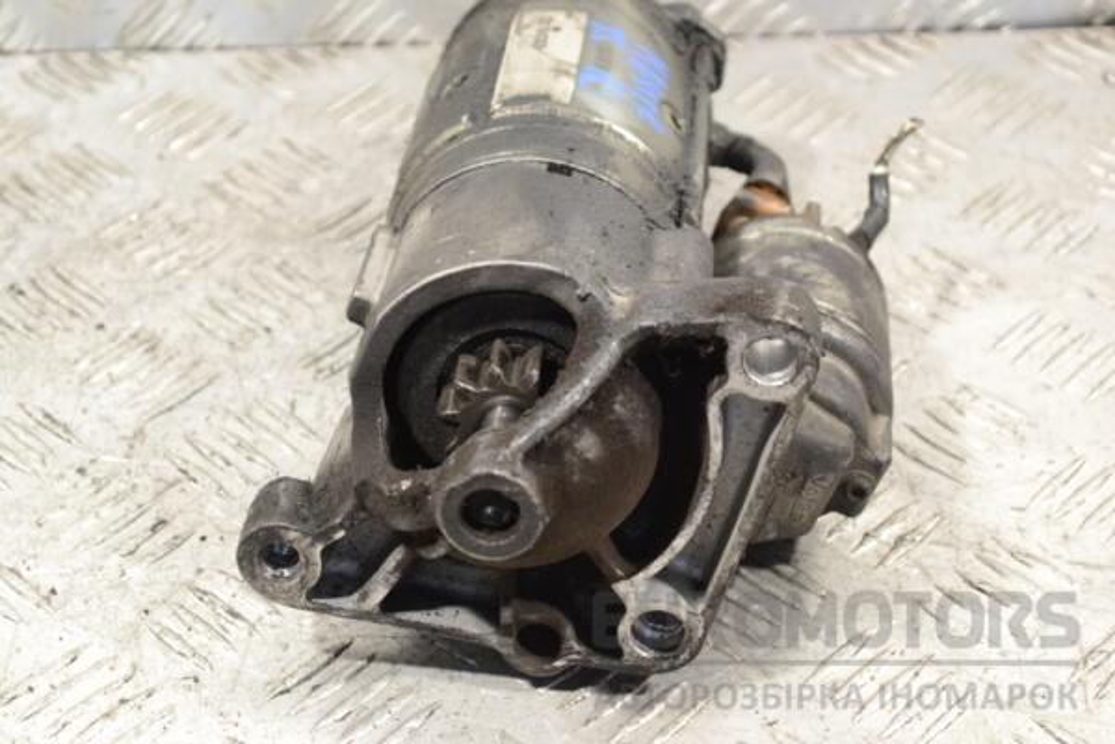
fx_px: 2555
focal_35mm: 82
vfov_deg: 16.6
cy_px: 372
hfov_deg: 24.6
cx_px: 558
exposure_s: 1/160
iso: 3200
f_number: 6.3
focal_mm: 55
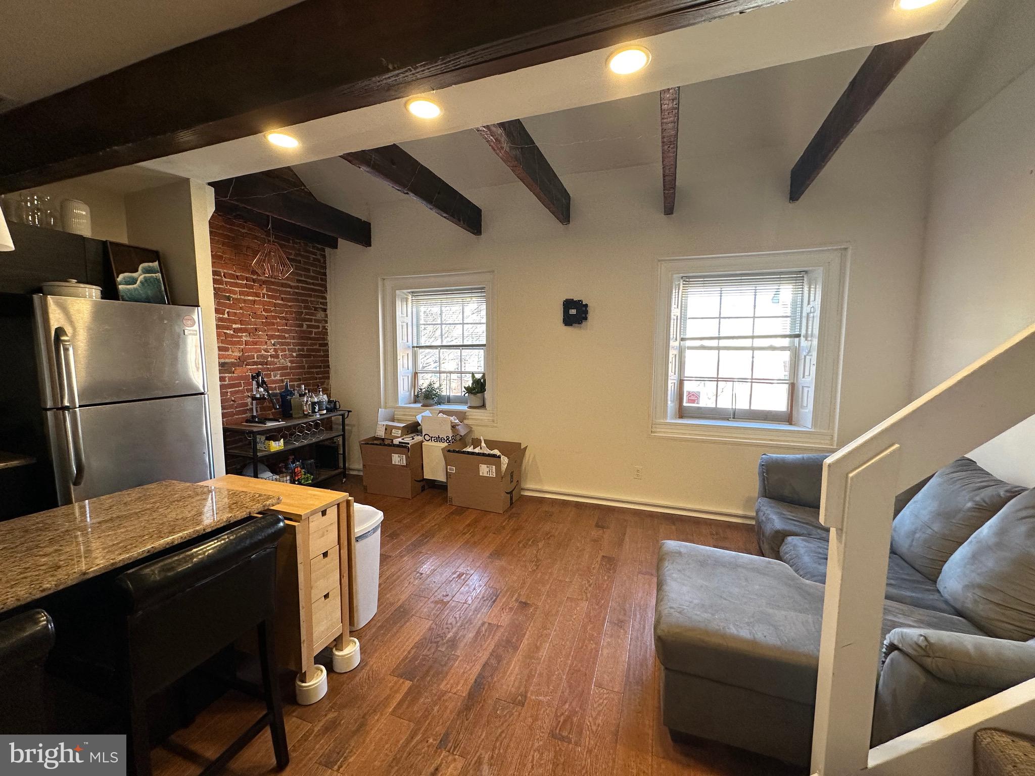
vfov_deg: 85.7
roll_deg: -0.7
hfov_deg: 102.1
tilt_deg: -5.5
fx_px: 419
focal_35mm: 14
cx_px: 518
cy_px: 388
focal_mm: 2.22
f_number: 2.2
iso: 160
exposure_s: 1/120
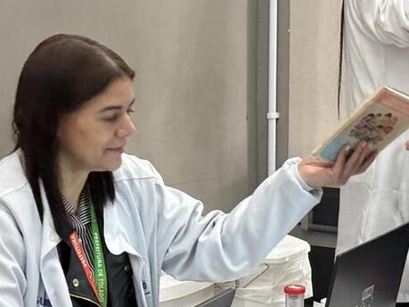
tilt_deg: -7.6
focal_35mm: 136
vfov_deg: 10.9
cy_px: 145
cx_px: 286
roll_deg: -0.3
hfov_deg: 14.5
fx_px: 1606
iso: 200
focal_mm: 5.96
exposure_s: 1/40
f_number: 1.6
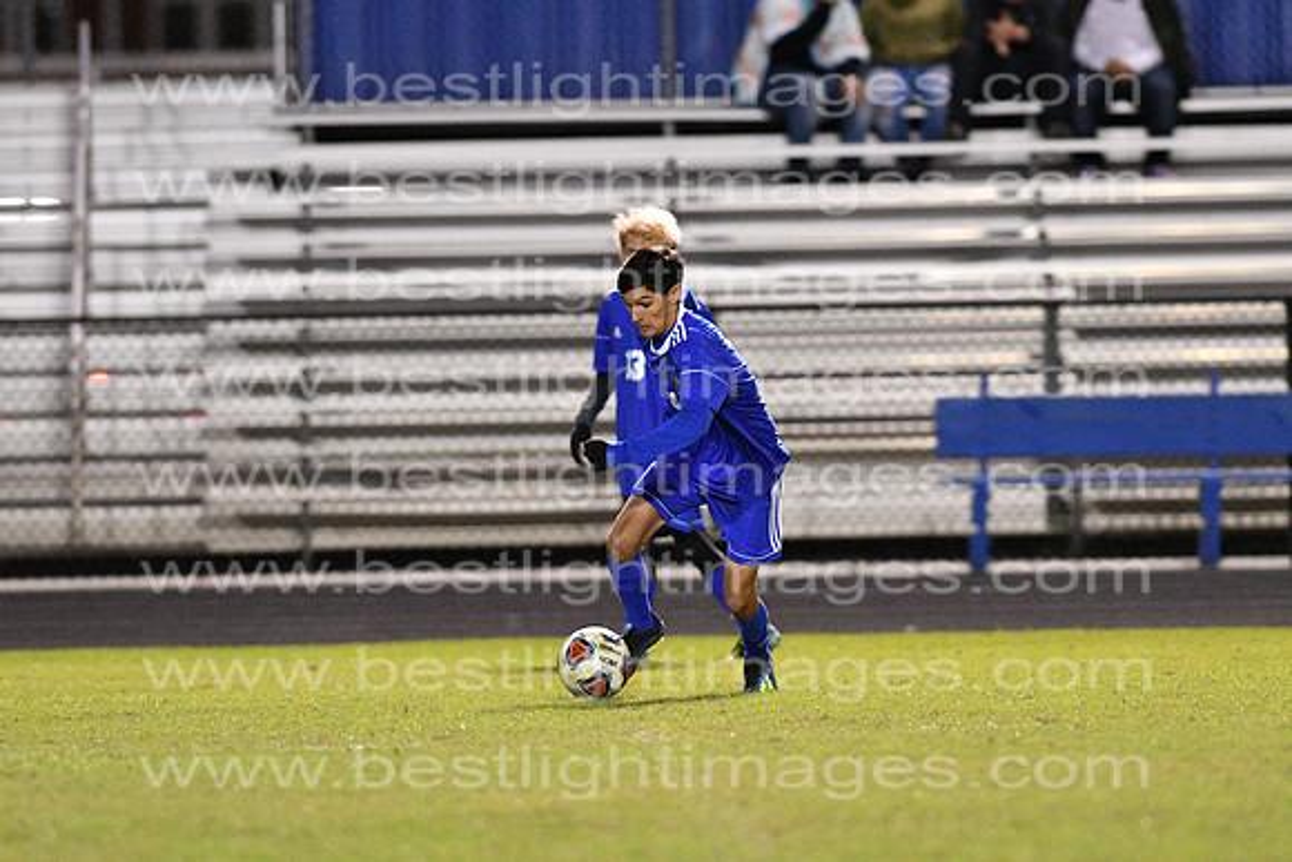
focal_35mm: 450
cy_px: 431
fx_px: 16153
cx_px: 646
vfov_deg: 3.1
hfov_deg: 4.6
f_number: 3.5
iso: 10000
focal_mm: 300
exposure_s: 1/640
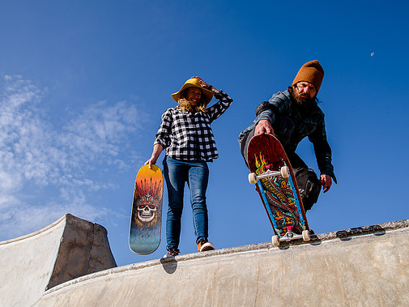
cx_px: 203
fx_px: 355
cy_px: 131
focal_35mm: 30
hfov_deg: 60.0
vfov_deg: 46.7
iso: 200
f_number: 6.3
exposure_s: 1/640
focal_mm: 24
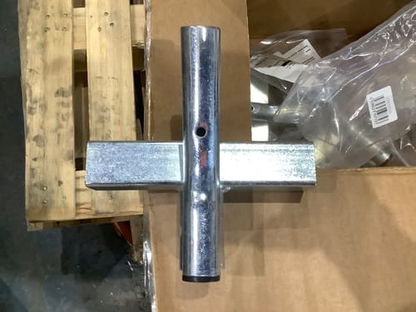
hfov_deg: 58.4
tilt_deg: -82.2
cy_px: 156
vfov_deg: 45.4
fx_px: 373
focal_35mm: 31
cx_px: 208
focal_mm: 3.3
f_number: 2.4
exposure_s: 1/50
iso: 200
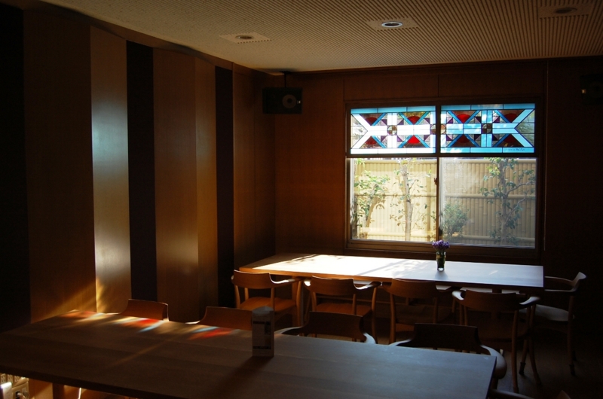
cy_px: 200
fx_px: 577
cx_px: 302
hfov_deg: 55.2
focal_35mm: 34
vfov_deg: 38.2
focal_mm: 23
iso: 200
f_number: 5.6
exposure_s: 1/125
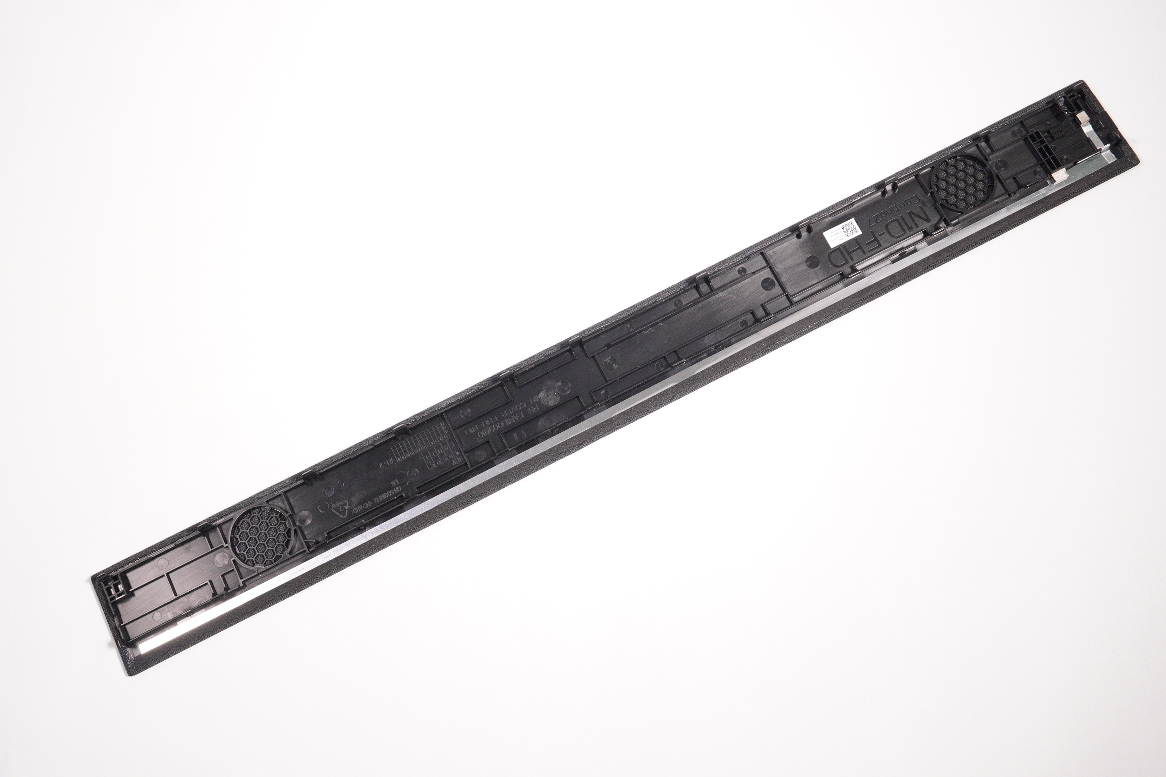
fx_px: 1101
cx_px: 597
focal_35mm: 34
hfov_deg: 55.8
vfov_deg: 38.9
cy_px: 384
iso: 1600
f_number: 5.6
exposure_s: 1/200
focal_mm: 22
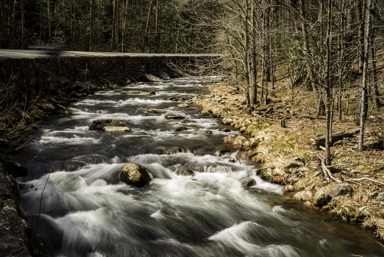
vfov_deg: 28.1
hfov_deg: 41.1
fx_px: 512
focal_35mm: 48
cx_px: 192
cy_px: 128
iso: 100
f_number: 13
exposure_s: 1/2.5
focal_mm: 48
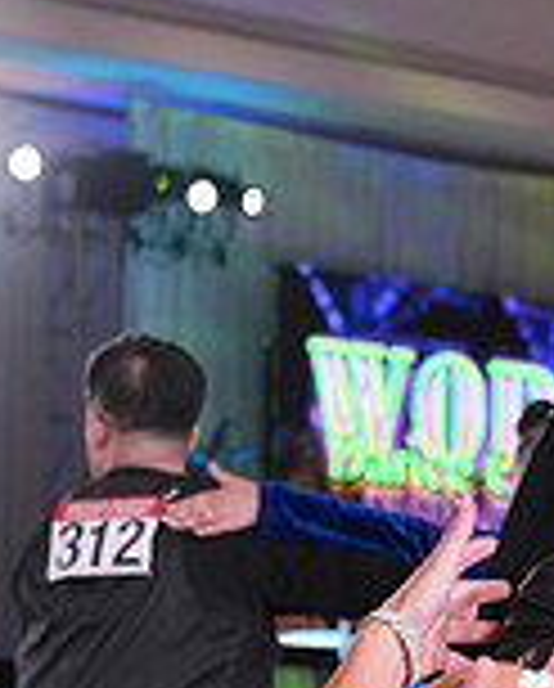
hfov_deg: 8.7
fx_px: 3556
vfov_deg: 10.6
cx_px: 836
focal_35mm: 174
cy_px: 1088
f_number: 4
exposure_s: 1/500
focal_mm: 49
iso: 2500
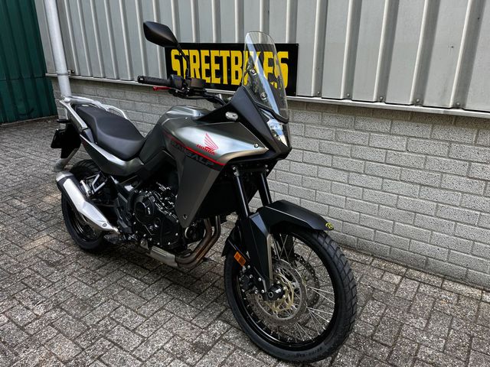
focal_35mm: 26
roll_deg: +0.4
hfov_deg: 67.3
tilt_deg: -22.6
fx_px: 368
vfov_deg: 53.1
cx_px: 245
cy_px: 184
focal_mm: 5.1
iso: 40
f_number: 1.6
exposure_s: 1/122
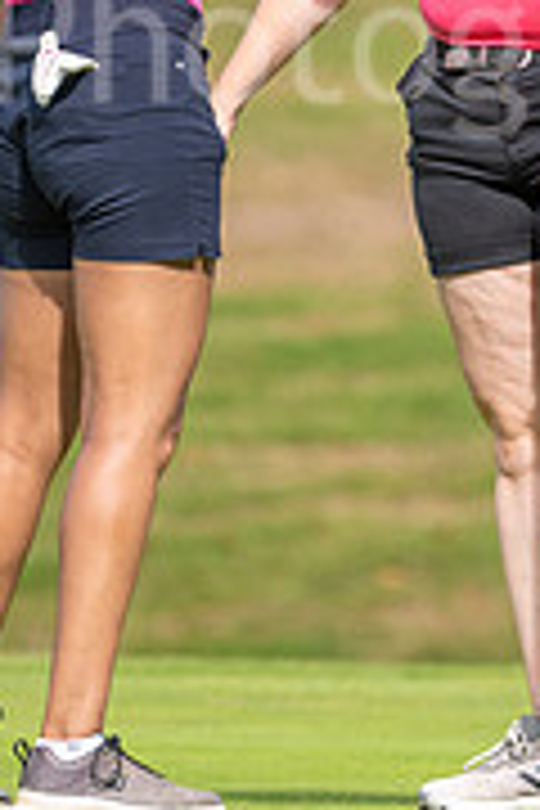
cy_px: -140
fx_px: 25266
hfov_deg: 1.2
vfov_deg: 1.8
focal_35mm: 1123
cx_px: 490
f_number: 4.5
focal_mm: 300
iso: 100
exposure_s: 1/640
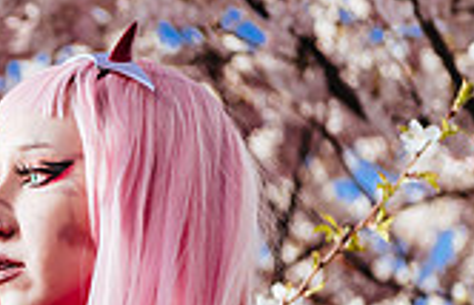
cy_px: 419
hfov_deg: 8.2
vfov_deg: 5.4
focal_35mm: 247
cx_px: -260
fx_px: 3219
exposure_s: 1/200
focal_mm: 70
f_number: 4
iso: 64
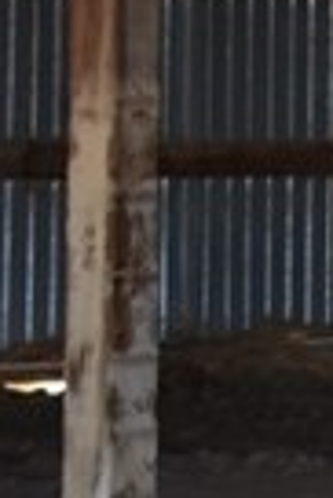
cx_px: 1537
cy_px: -236
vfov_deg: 6.0
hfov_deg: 3.8
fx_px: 4677
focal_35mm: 338
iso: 360
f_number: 5
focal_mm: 30
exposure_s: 1/200
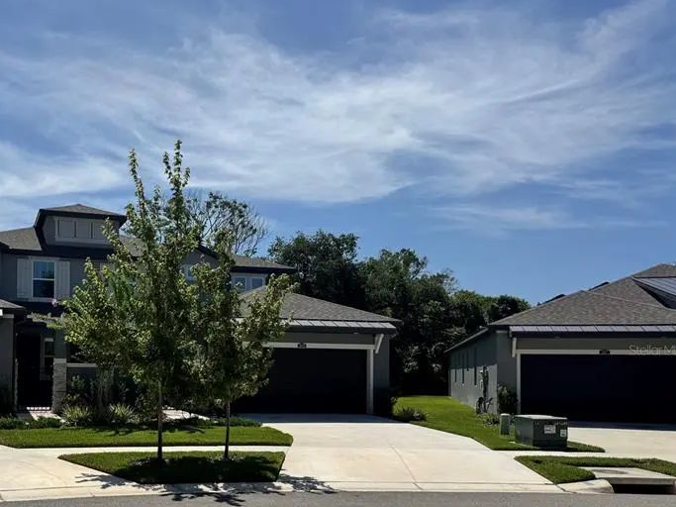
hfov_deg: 49.6
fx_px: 703
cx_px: 182
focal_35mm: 36
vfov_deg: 39.0
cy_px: 350
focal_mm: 6.76
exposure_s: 1/7937
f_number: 1.78
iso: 80
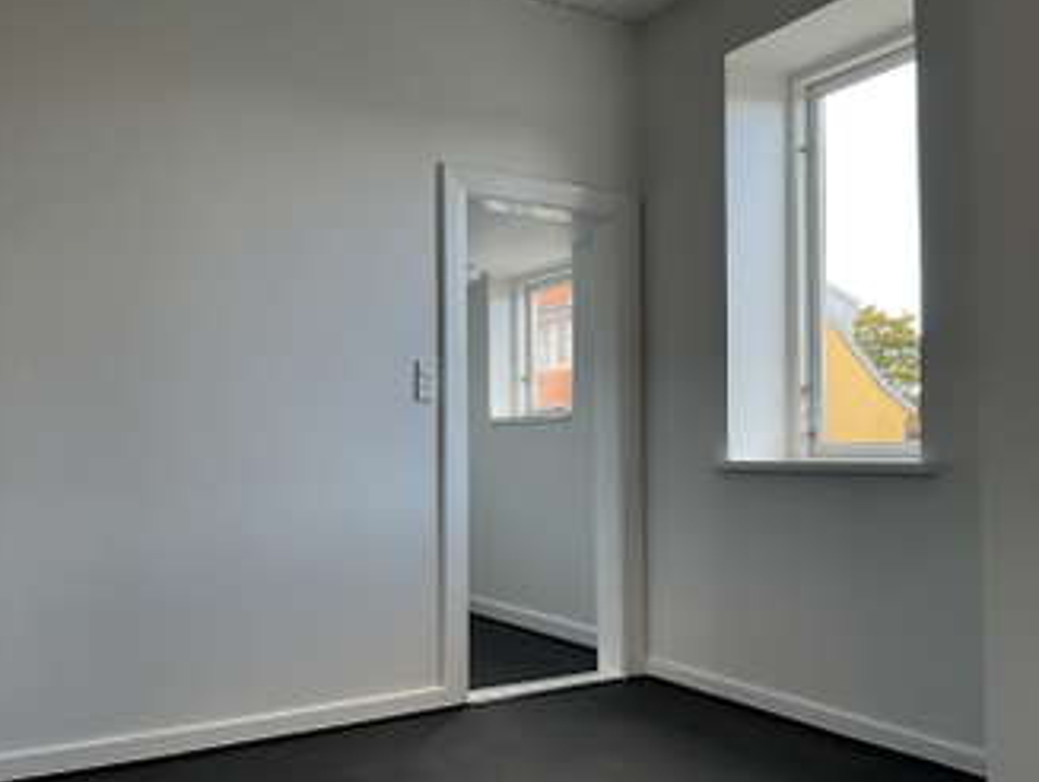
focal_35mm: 33
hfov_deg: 55.3
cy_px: 420
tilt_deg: -0.1
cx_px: 527
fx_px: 992
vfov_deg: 43.0
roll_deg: +0.1
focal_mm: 3
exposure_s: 1/122
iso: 40
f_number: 1.8
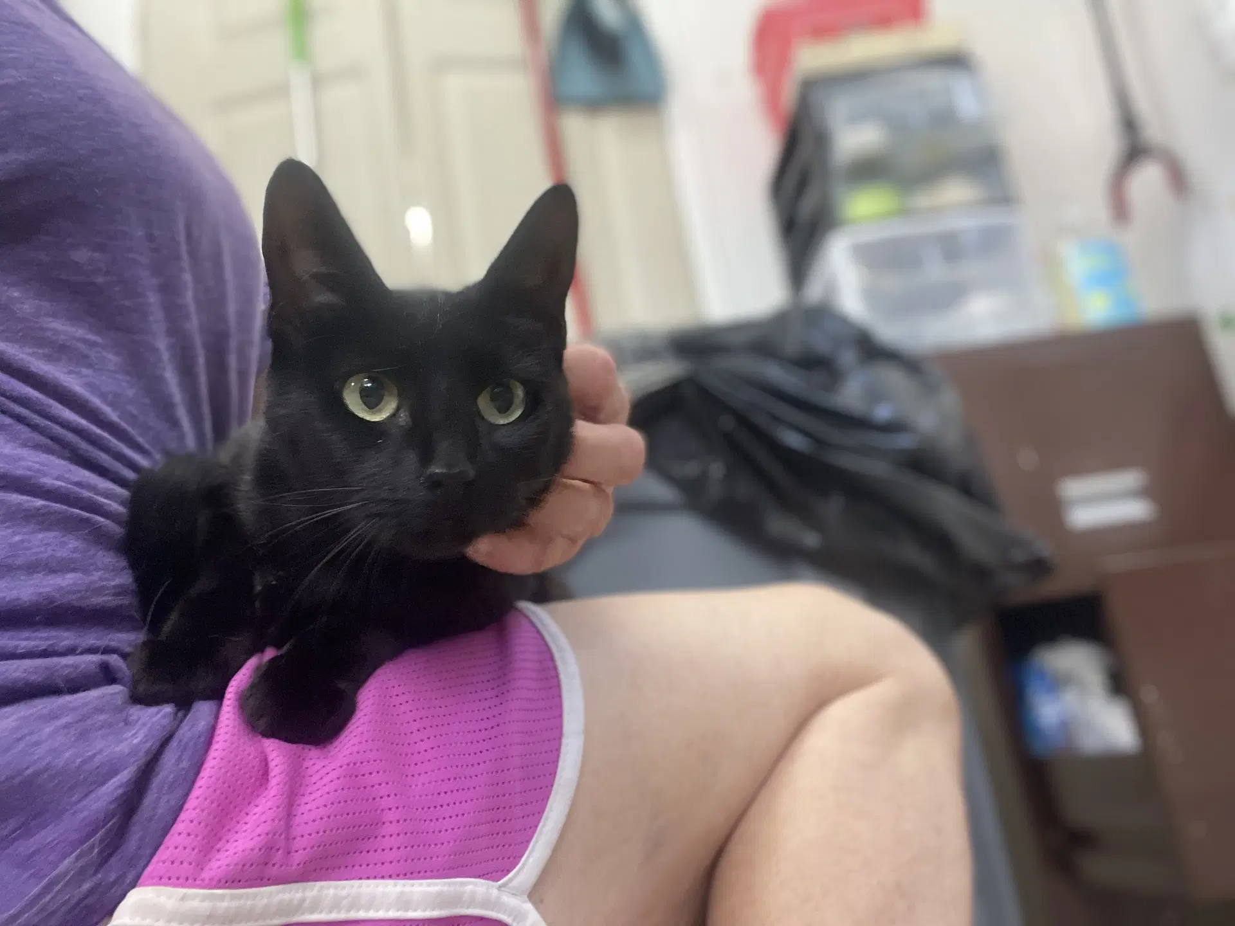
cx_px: 618
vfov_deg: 46.8
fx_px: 1070
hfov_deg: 60.0
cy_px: 463
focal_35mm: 30
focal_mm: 2.71
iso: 200
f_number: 2.2
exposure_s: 1/60
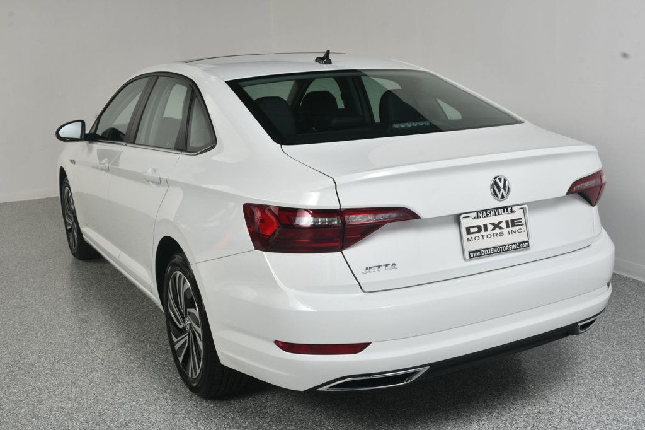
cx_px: 322
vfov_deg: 33.4
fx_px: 716
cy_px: 215
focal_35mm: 40
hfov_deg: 48.5
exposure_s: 1/160
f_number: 13
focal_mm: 27
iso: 100
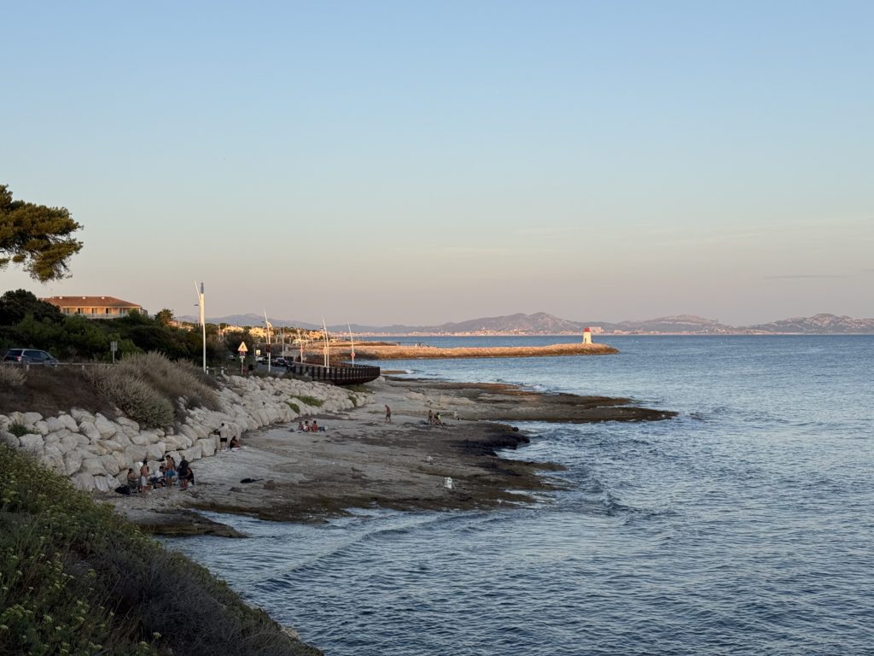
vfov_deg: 30.3
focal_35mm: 48
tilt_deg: +1.2
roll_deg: -0.2
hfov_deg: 39.7
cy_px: 328
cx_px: 437
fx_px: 1212
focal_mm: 6.76
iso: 64
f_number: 1.78
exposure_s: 1/1307
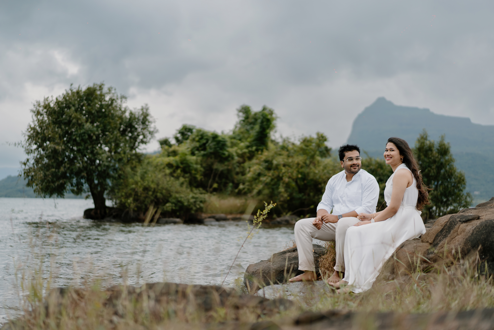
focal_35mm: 55
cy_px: 165
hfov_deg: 36.2
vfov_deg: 24.6
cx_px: 247
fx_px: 755
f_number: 1.8
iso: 100
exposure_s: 1/3200
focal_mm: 55
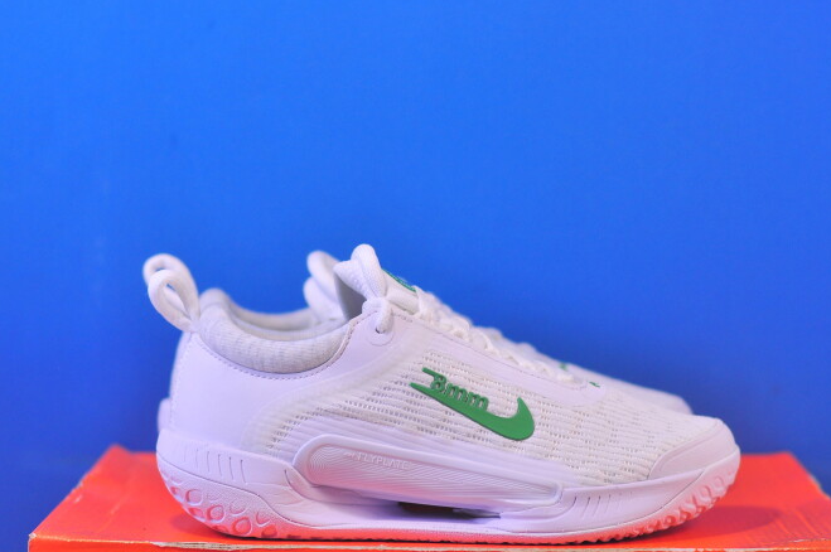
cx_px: 443
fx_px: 2098
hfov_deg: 22.4
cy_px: 282
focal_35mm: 91
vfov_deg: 15.0
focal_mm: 50
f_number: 2.5
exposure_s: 1/320
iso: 250
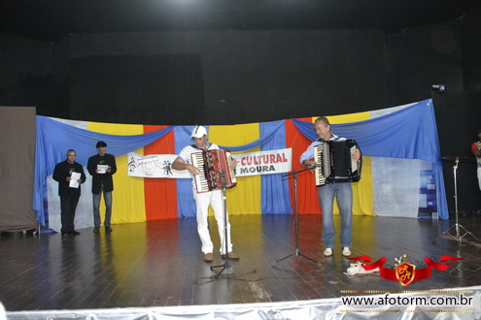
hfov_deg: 57.2
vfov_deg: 40.0
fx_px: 441
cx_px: 240
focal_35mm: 33
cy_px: 160
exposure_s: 1/60
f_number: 3.8
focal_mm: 22
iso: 3200
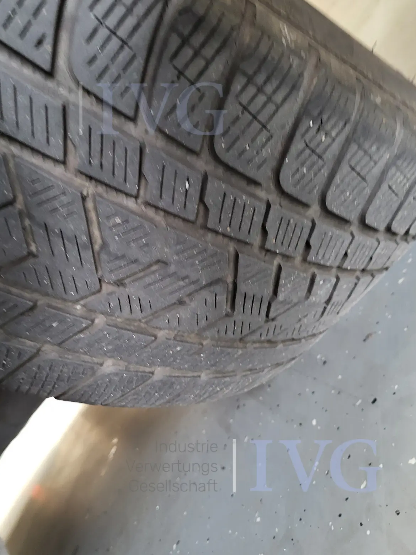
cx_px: 176
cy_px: 287
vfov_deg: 56.8
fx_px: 513
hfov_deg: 44.0
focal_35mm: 32
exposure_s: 1/50
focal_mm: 5.4
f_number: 1.8
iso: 400
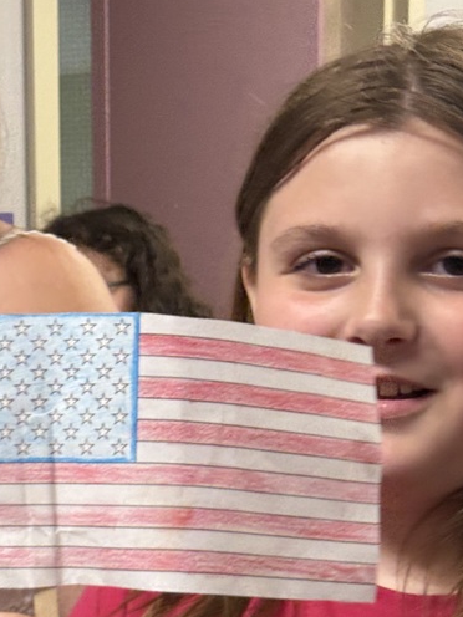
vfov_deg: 19.6
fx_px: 1766
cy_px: 521
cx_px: 9
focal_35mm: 99
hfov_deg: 14.7
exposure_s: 1/60
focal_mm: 6.76
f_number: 1.78
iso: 160
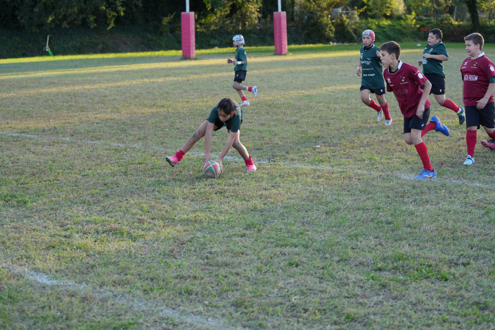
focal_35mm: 70
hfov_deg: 28.8
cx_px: 248
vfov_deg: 19.5
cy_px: 165
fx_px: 962
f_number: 3.5
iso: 320
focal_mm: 70
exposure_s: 1/320
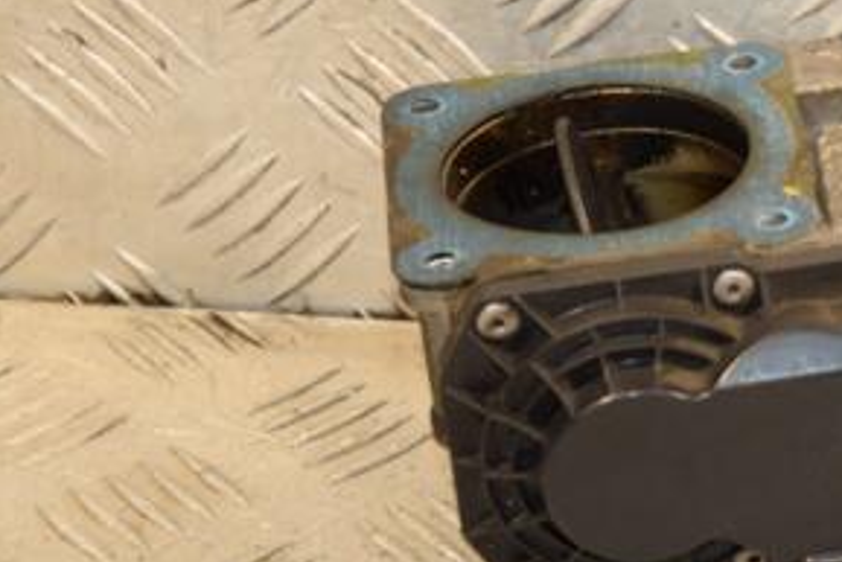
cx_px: 865
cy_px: 242
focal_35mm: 249
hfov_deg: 8.2
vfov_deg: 5.5
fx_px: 5826
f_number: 5.3
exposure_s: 1/125
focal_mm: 80
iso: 800
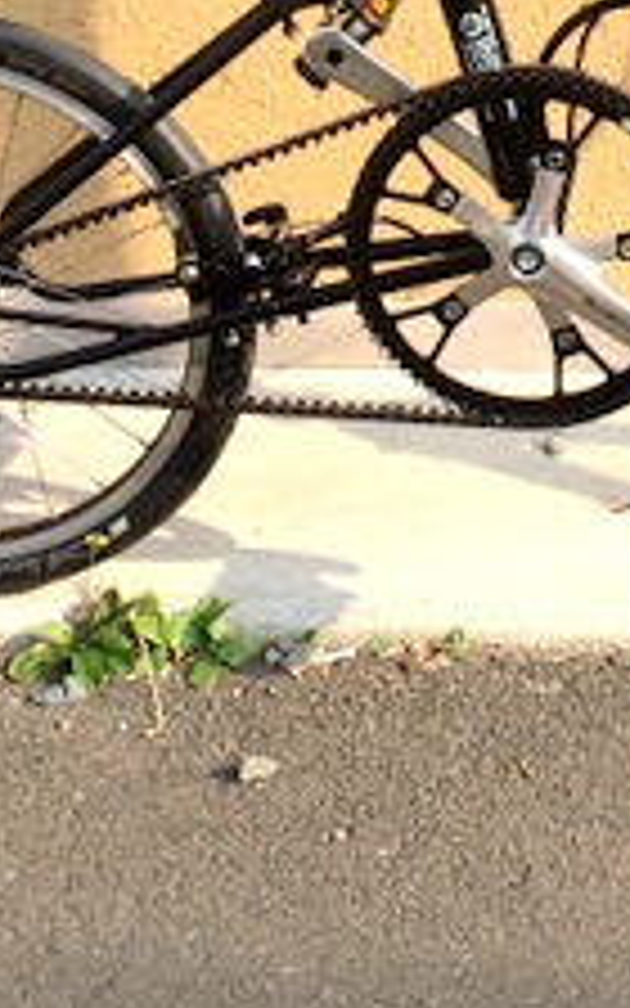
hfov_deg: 14.0
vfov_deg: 21.9
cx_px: 698
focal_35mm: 91
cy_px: -14
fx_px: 2500
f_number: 2.2
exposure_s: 1/1026
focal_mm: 4.12
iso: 32
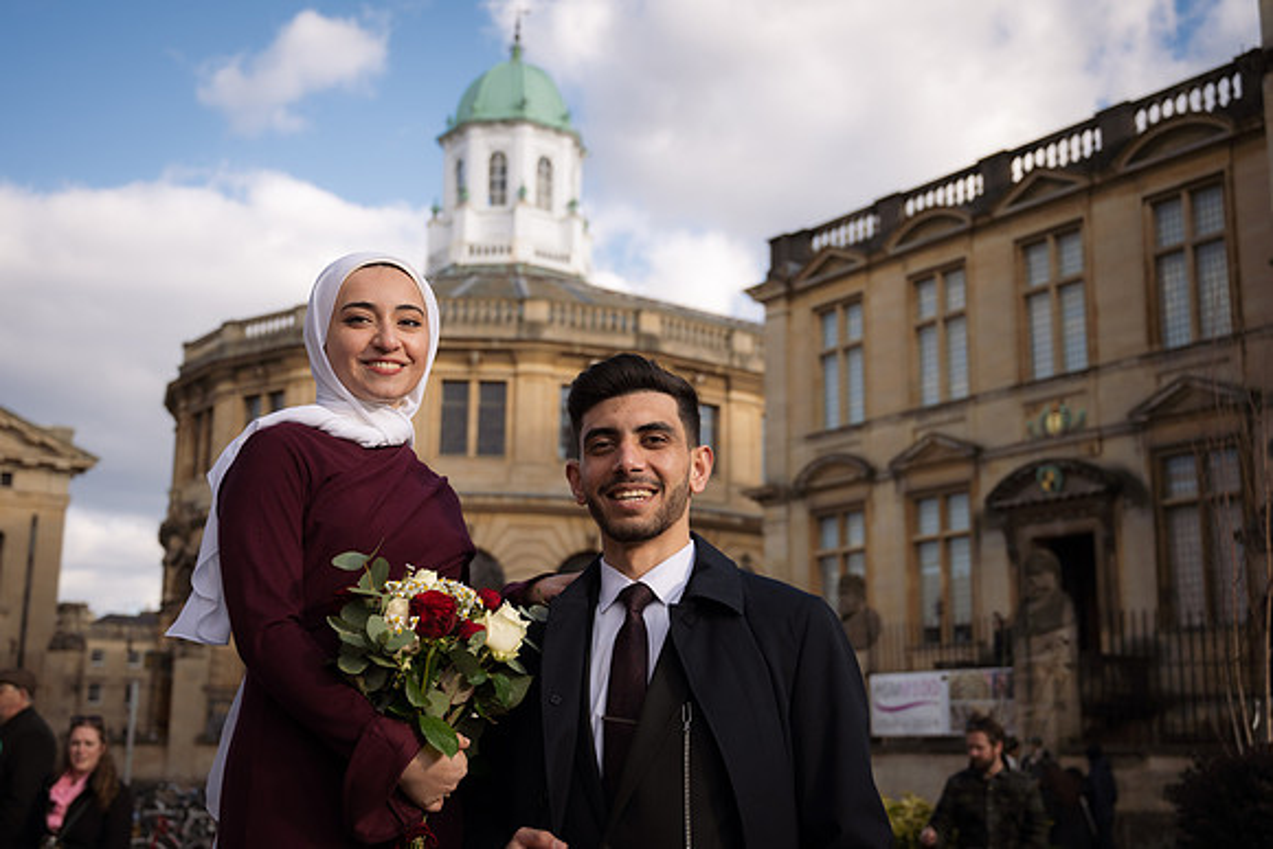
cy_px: 424
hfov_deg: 45.4
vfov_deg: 31.2
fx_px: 1521
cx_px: 636
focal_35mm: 43
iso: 100
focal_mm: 43
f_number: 4
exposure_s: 1/800
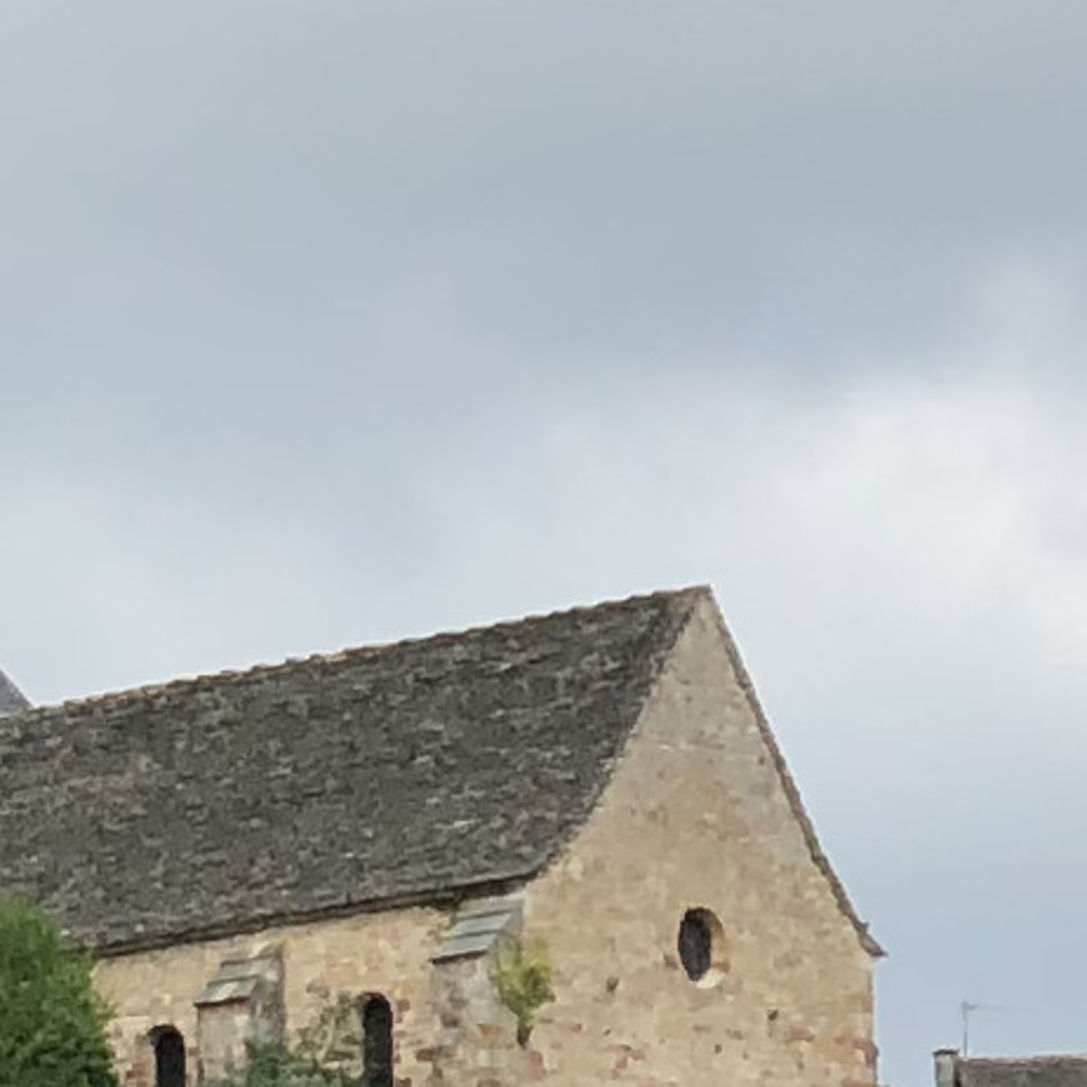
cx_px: -2245
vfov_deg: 4.3
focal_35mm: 398
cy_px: 2219
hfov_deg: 4.2
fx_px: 14140
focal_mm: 6
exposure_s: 1/750
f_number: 2.4
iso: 16
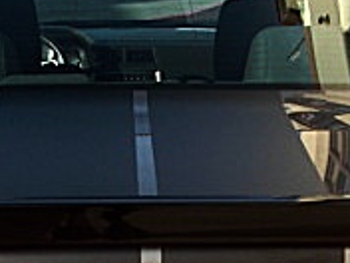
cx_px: 141
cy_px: 325
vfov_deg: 11.1
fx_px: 1325
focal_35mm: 131
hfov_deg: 15.0
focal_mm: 6.3
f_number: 2.8
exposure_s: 1/320
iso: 50
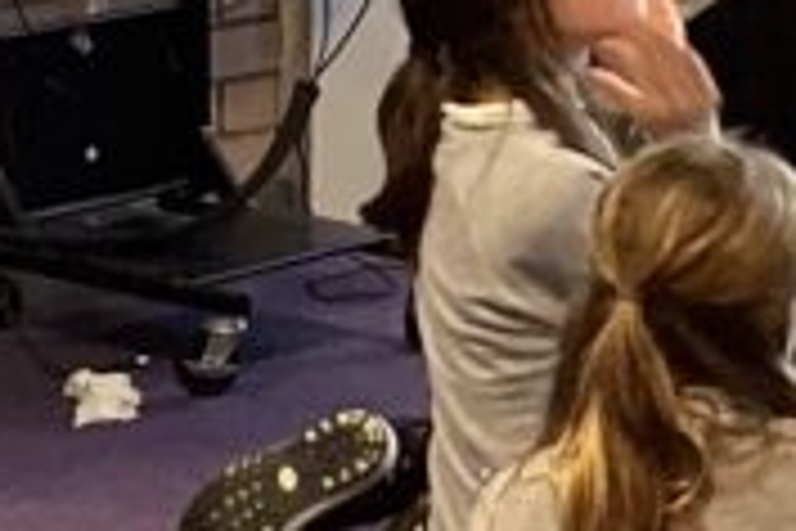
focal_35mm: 218
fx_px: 4820
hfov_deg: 9.4
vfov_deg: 6.3
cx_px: 800
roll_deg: -0.6
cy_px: 117
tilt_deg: -10.6
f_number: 2.4
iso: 100
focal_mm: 3.3
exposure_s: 1/50
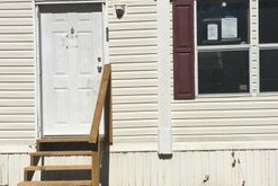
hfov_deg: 32.8
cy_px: 116
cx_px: 159
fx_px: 471
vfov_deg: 22.2
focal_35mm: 61
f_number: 2.2
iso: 32
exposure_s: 1/5650
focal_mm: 4.15
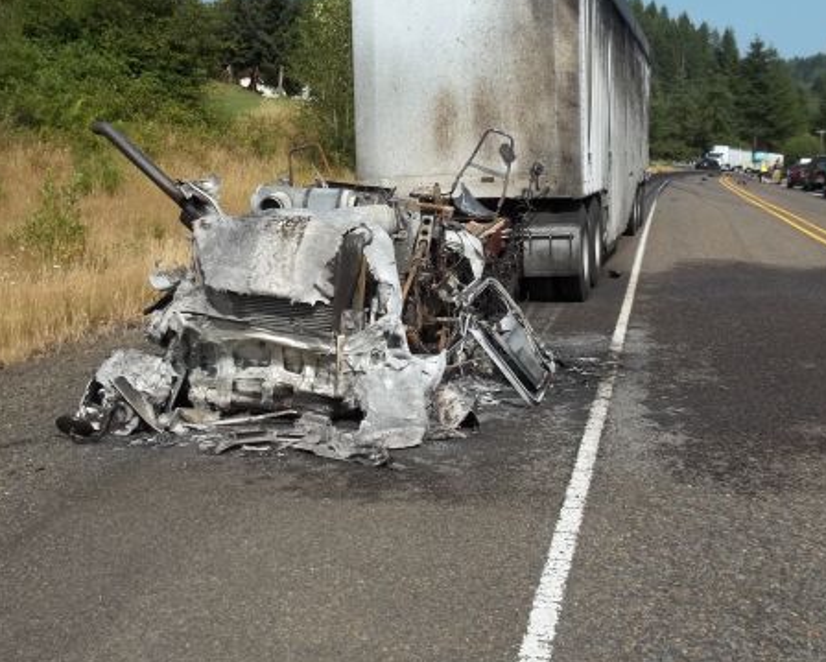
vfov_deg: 32.5
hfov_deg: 40.3
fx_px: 1125
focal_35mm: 46
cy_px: 225
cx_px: 437
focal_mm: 5.9
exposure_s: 1/200
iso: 64
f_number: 8
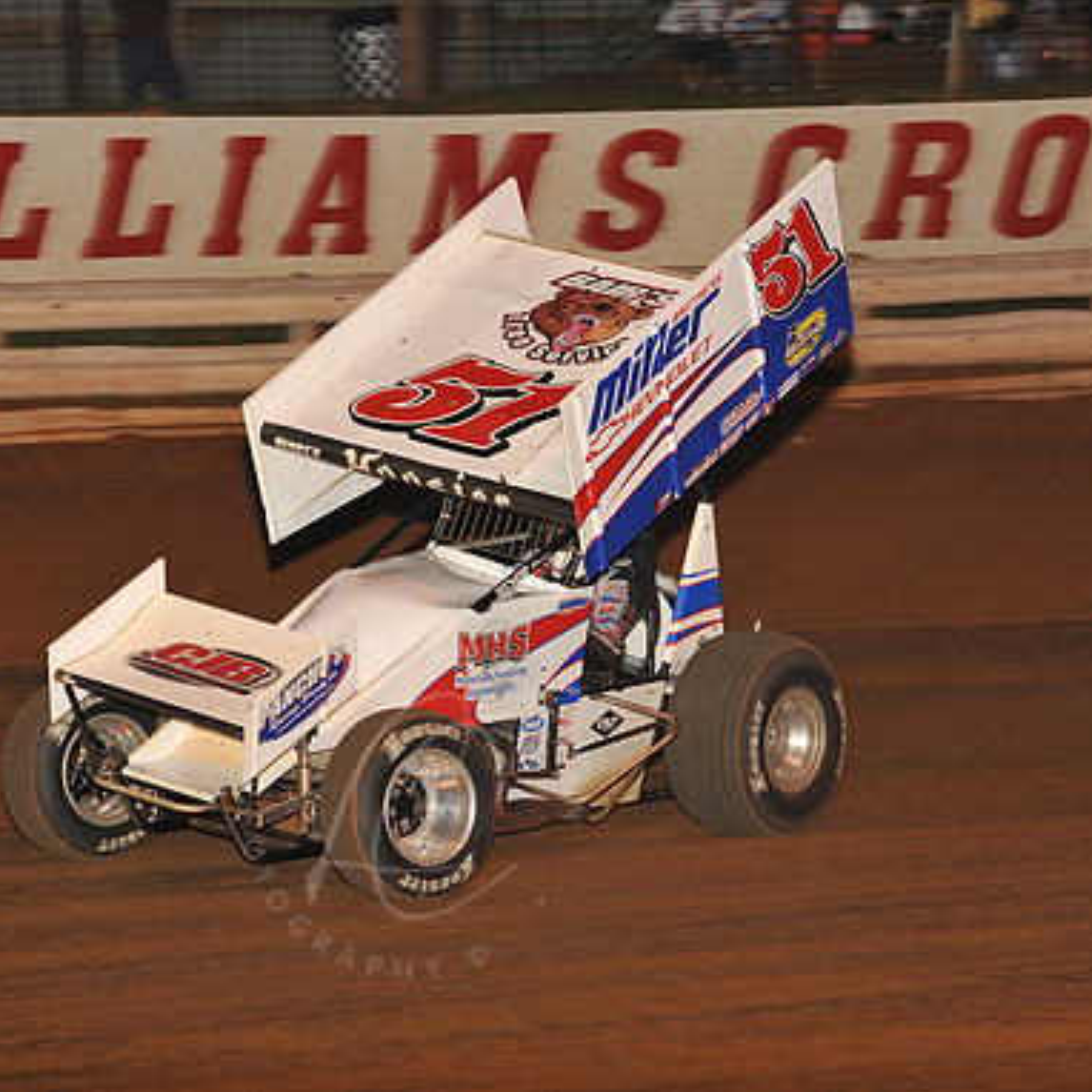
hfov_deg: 10.8
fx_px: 5746
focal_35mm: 161
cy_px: 543
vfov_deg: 10.9
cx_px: 409
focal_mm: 125
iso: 1000
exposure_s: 1/320
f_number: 6.3
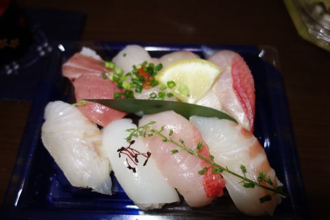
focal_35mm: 28
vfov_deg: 46.4
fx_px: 257
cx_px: 165
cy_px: 110
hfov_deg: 65.5
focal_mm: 10.4
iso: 125
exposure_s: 1/30
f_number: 1.8
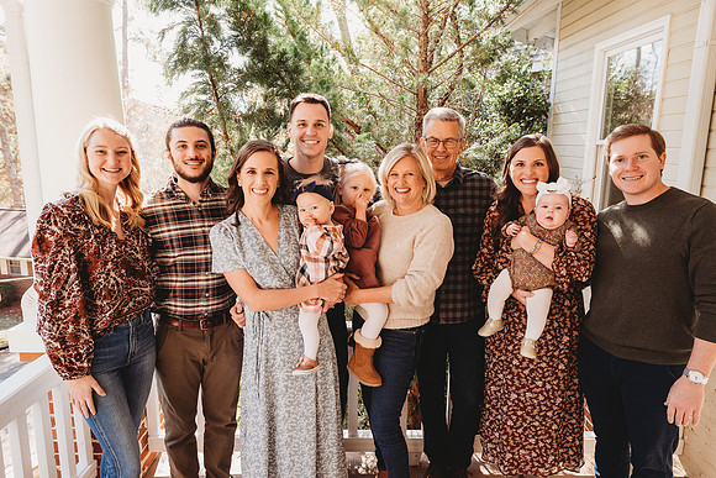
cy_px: 239
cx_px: 358
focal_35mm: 24
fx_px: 477
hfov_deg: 73.7
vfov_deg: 53.2
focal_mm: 24
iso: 400
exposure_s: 1/200
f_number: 4.5
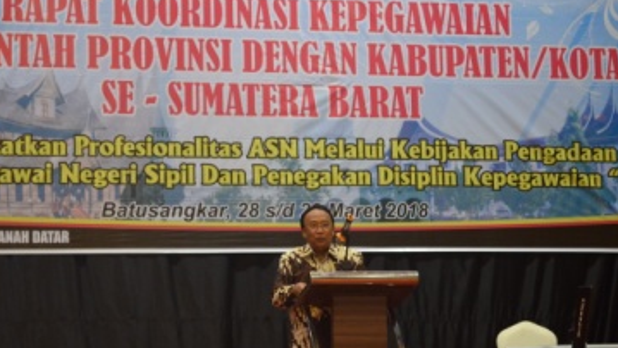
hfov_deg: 22.7
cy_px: 194
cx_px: 260
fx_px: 1540
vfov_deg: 12.9
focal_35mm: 94
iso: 2500
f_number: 5.3
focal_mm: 48
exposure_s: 1/30
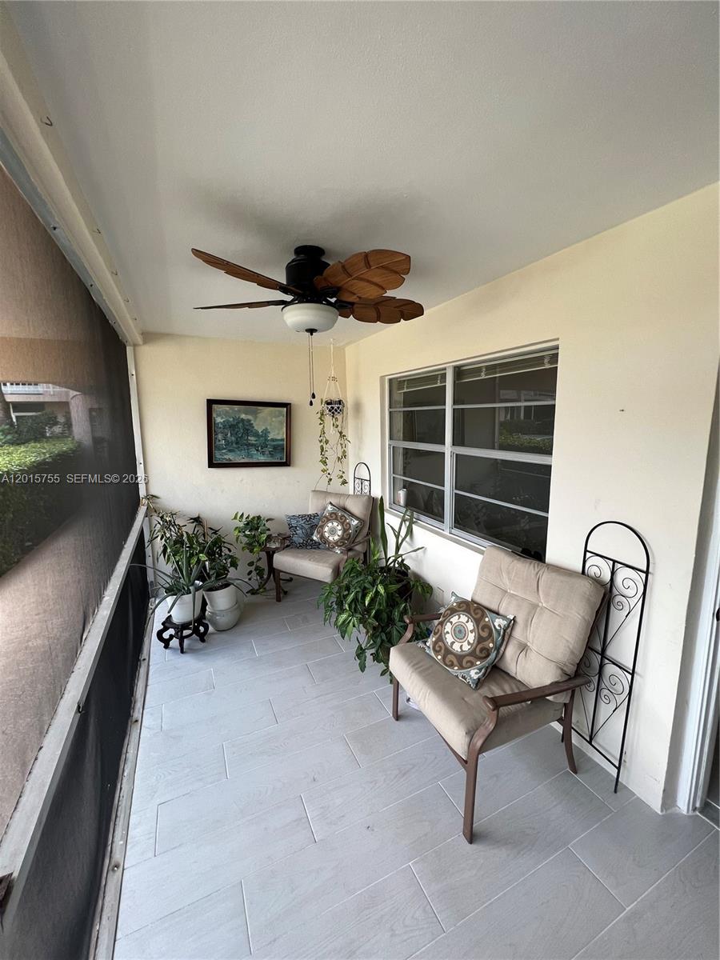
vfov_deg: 106.2
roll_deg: +0.5
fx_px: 361
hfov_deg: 89.9
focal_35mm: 13
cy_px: 480
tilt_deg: -8.9
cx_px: 360
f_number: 1.8
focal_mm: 1.57
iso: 64
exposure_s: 1/99
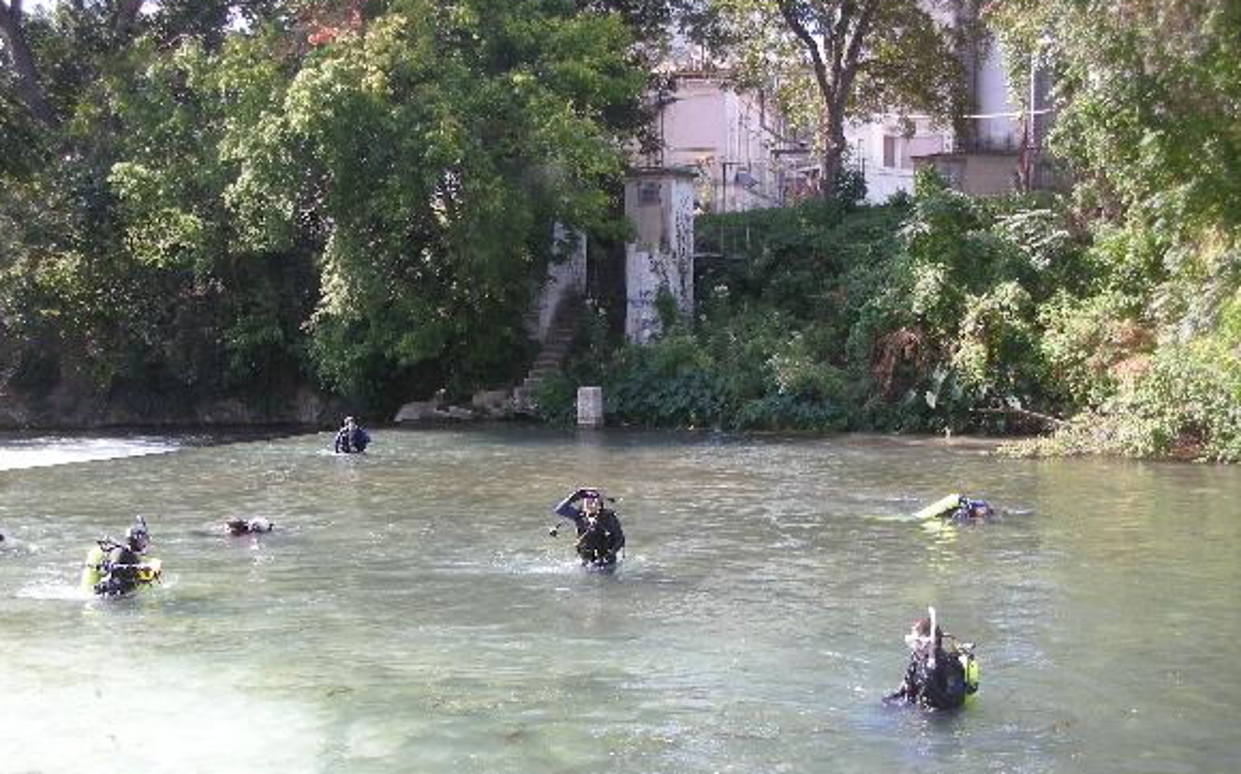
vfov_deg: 29.7
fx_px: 1454
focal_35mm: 43
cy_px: 507
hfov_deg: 46.1
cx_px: 539
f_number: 2.8
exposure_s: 1/164
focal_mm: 5.8
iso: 50
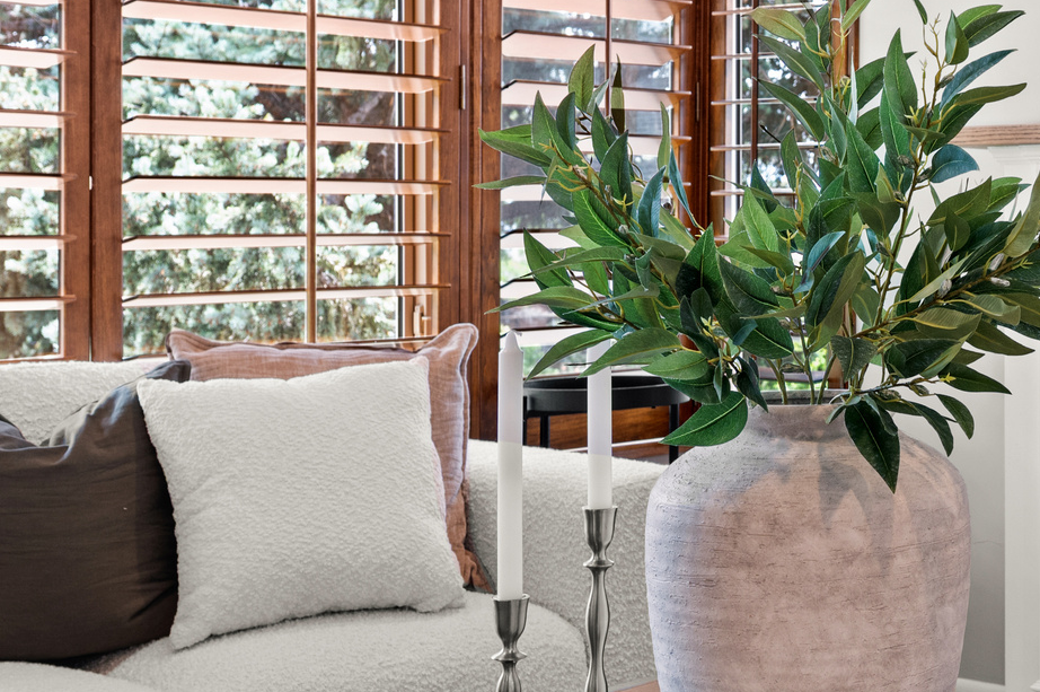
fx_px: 1732
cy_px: 275
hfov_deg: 30.3
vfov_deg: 22.5
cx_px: 1110
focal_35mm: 60
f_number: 7.1
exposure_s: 1/8
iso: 500
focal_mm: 27
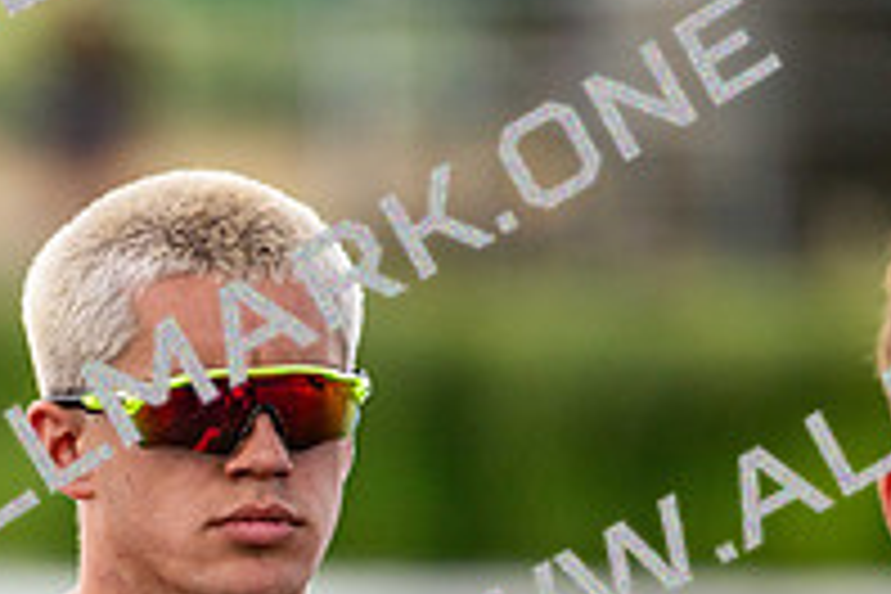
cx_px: -18
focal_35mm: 1169
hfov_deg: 1.8
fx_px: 28930
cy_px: 835
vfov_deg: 1.2
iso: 500
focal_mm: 400
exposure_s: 1/2500
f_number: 4.5
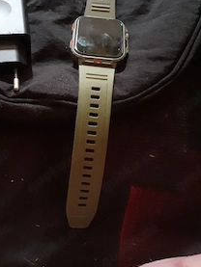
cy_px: 105
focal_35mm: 39
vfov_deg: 47.5
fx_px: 302
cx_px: 76
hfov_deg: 36.6
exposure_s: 1/20
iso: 1000
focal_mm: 3.6
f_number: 1.9
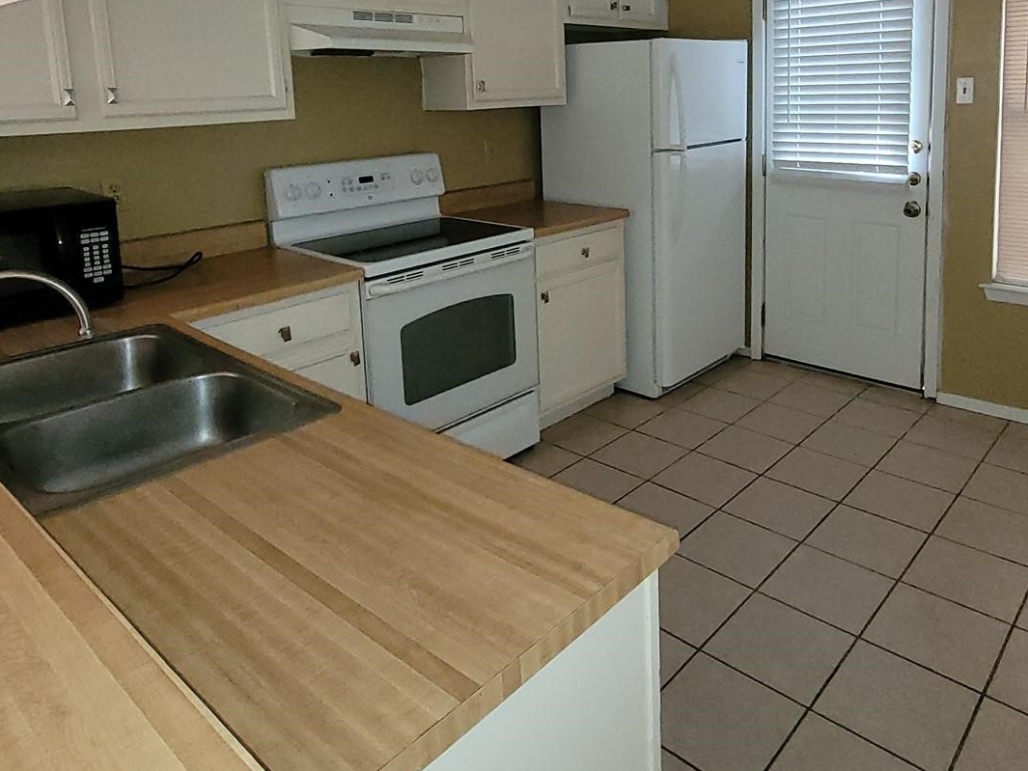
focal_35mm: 25
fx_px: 743
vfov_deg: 52.1
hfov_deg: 69.0
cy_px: 179
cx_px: 592
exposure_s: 1/40
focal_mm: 1.74
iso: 320
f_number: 2.2
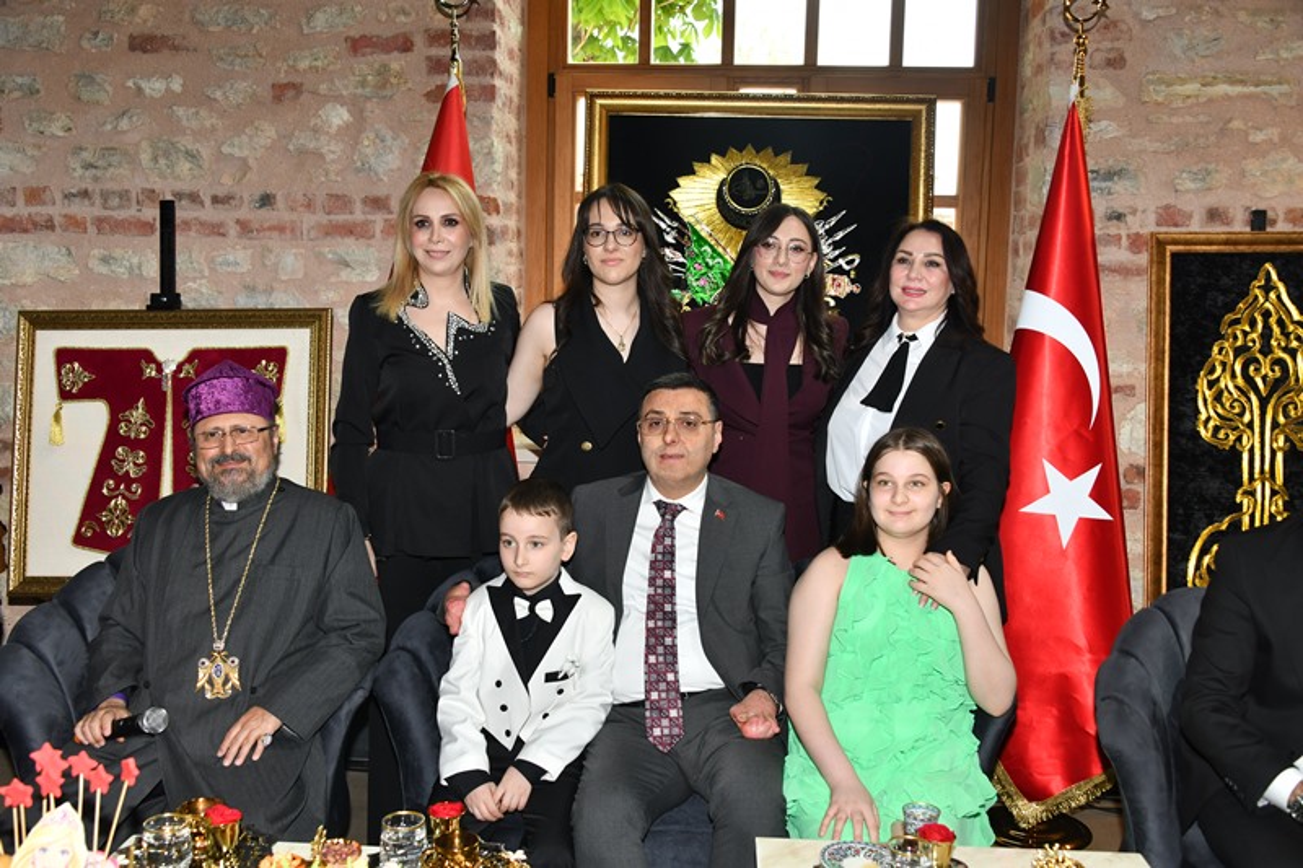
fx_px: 1303
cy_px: 434
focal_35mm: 36
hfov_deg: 53.1
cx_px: 652
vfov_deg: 36.9
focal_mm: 36
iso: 640
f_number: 6.3
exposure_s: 1/200
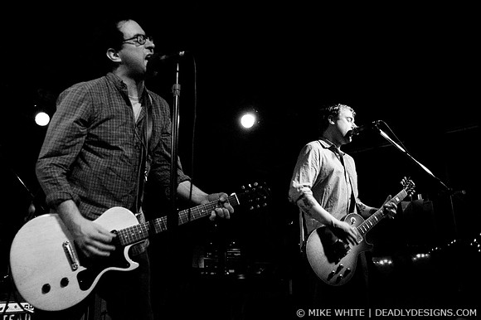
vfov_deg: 43.6
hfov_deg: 62.0
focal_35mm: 30
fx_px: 401
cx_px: 240
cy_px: 160
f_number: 2.8
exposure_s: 1/60
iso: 1600
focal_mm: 20
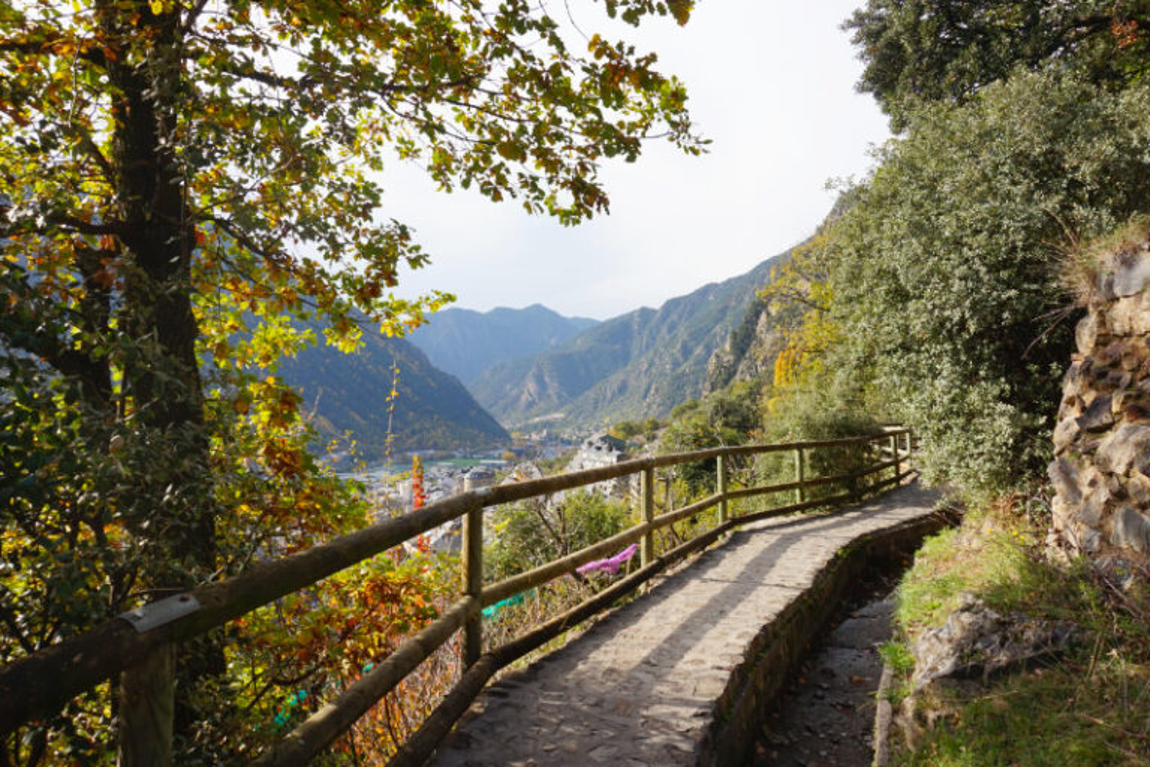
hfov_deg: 73.7
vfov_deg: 53.1
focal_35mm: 24
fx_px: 767
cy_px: 384
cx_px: 575
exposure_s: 1/80
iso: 100
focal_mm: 16
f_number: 10
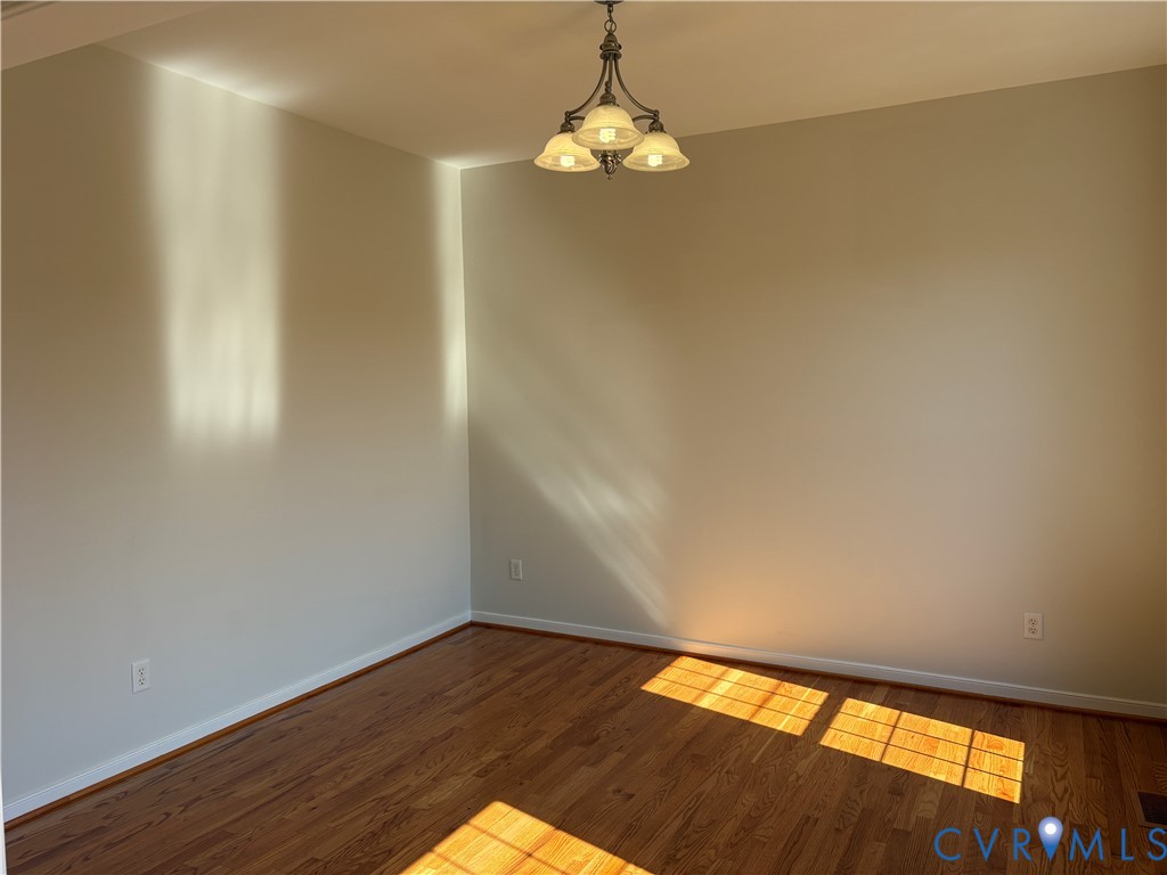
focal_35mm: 26
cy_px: 438
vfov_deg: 53.1
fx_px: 877
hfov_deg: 67.3
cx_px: 584
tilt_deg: -3.8
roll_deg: +1.2
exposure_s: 1/895
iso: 64
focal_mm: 5.96
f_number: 1.6
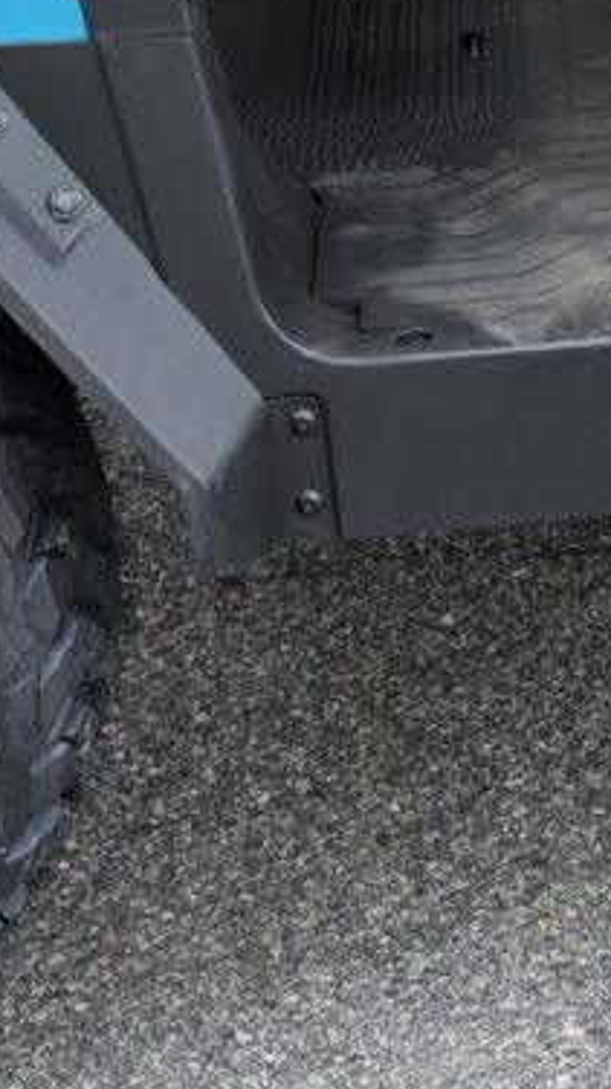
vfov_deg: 15.7
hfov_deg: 9.0
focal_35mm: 128
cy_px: -414
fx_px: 3693
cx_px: 1095
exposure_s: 1/180
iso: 40
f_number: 1.4
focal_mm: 6.5
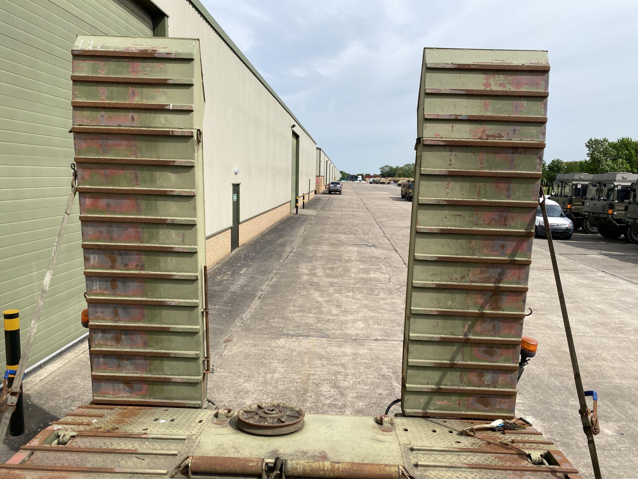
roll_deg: -1.1
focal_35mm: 26
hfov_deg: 67.3
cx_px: 319
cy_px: 240
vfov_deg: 53.1
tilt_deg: -7.0
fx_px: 479
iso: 32
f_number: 1.8
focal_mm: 4.25
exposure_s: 1/3401
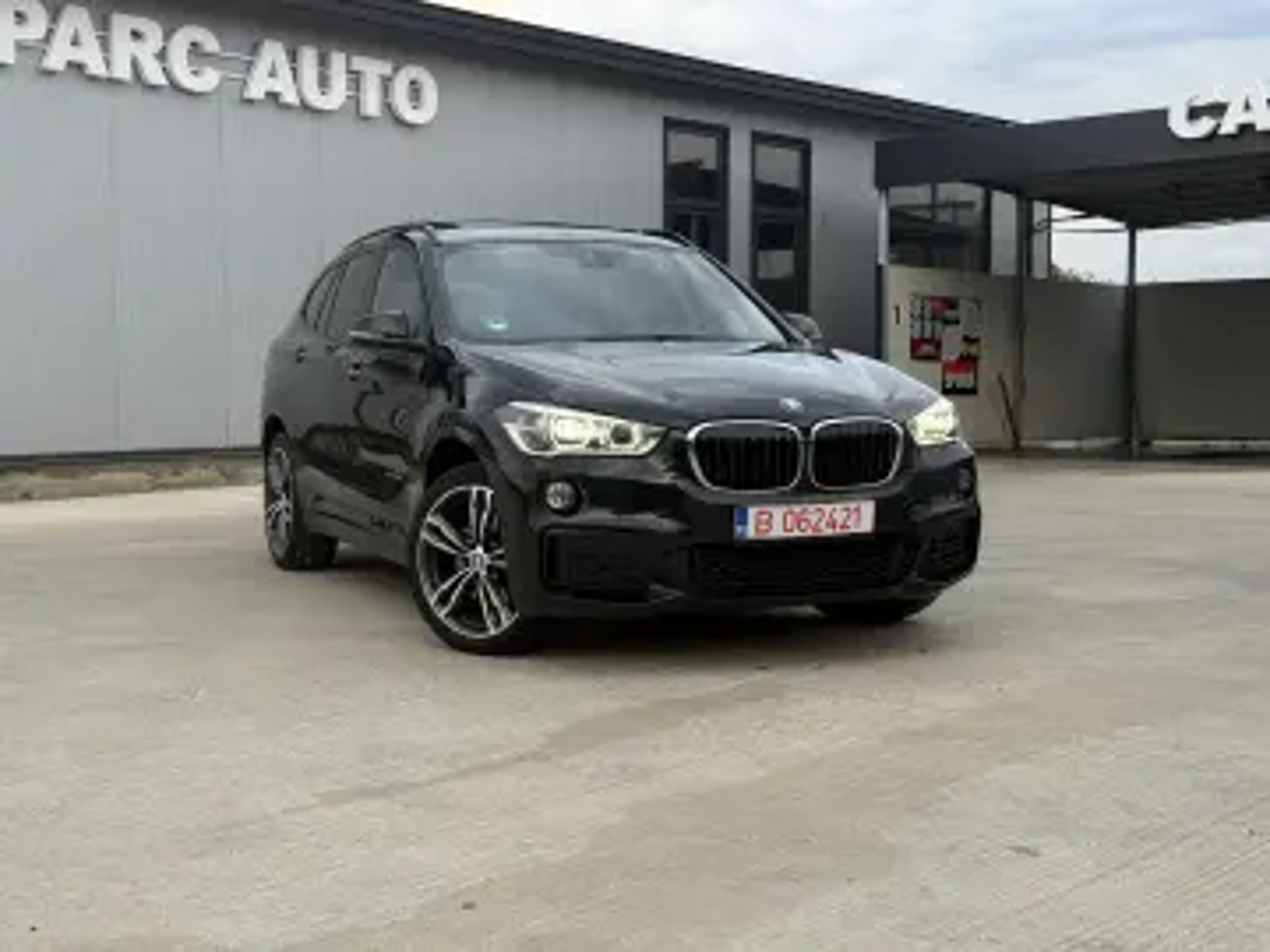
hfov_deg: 39.7
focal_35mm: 48
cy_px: 476
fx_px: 1761
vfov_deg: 30.3
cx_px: 635
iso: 160
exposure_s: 1/503
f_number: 1.78
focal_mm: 6.76
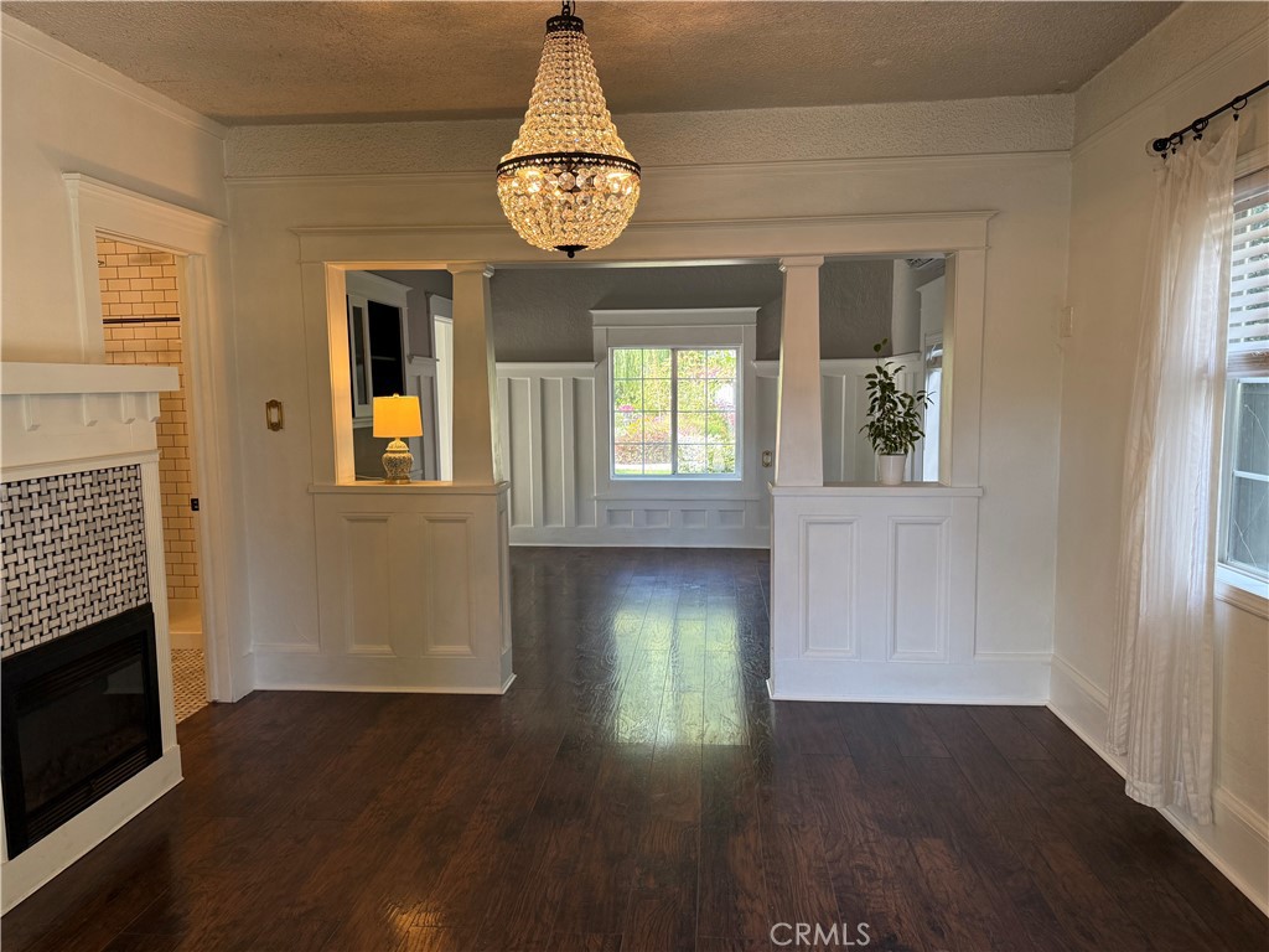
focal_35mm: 24
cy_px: 476
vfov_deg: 56.8
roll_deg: +0.4
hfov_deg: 71.6
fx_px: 880
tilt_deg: -5.8
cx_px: 634
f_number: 1.78
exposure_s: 1/134
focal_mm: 6.76
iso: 200
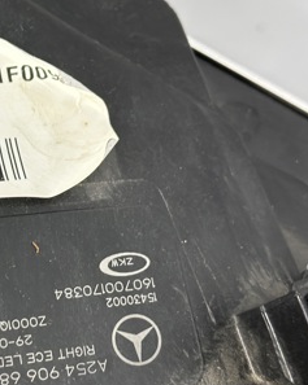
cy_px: 186
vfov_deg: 19.0
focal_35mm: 101
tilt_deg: -81.8
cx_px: -42
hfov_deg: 14.8
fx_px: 1153
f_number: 1.78
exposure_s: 1/50
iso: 200
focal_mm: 6.86
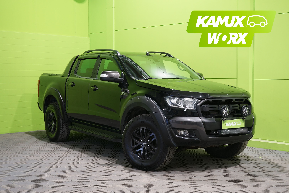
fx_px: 401
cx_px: 144
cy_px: 96
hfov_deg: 39.6
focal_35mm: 50
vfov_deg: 27.0
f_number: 7.1
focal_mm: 50
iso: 640
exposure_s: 1/10
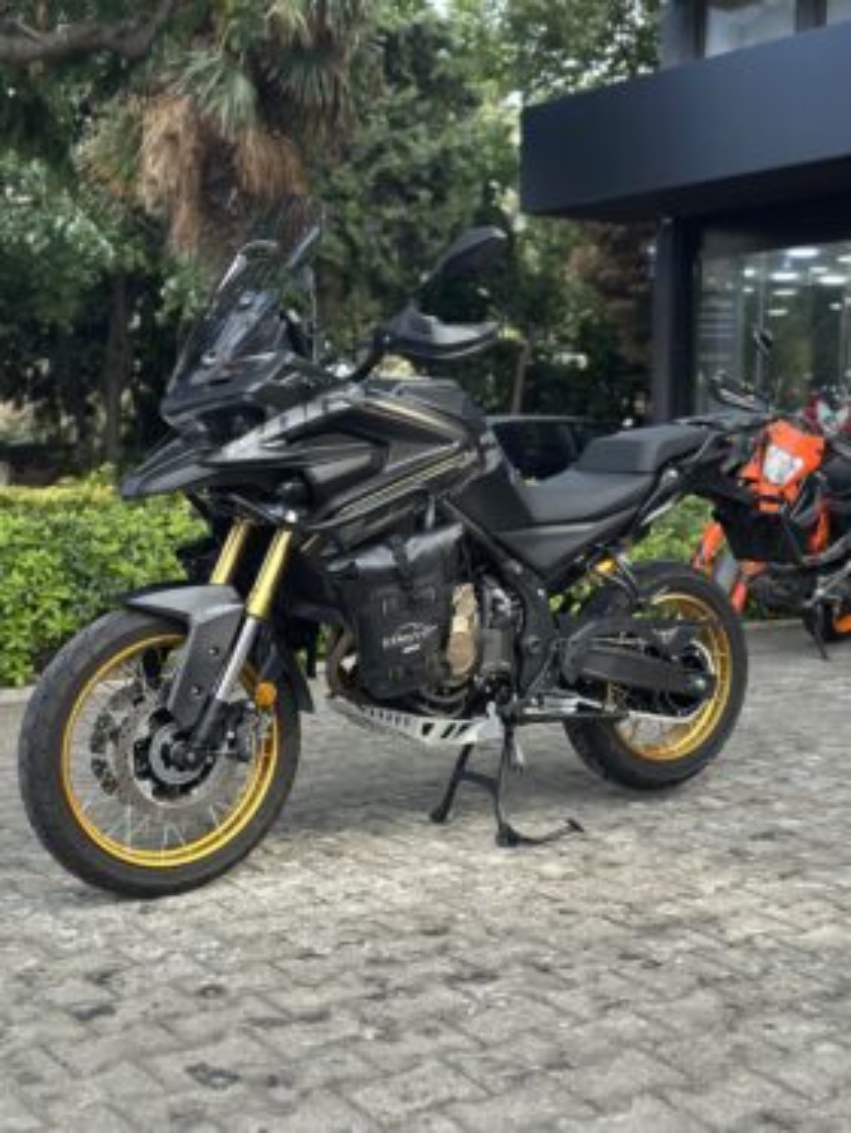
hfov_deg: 30.3
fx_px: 1572
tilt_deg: -4.2
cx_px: 426
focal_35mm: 48
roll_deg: -0.2
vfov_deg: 39.6
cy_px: 566
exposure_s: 1/343
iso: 80
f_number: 1.78
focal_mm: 6.86
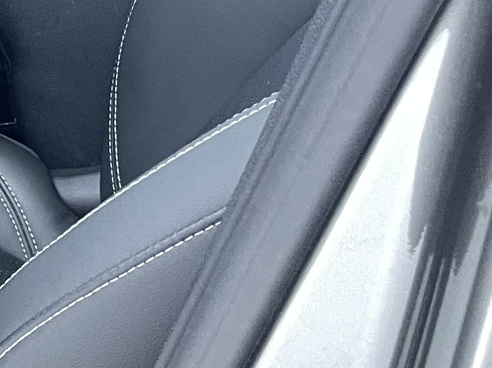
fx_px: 1705
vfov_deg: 12.3
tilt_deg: -30.3
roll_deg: -1.2
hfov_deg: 13.9
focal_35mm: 120
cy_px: 62
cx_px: -491
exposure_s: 1/50
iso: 160
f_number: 1.6
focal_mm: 4.2
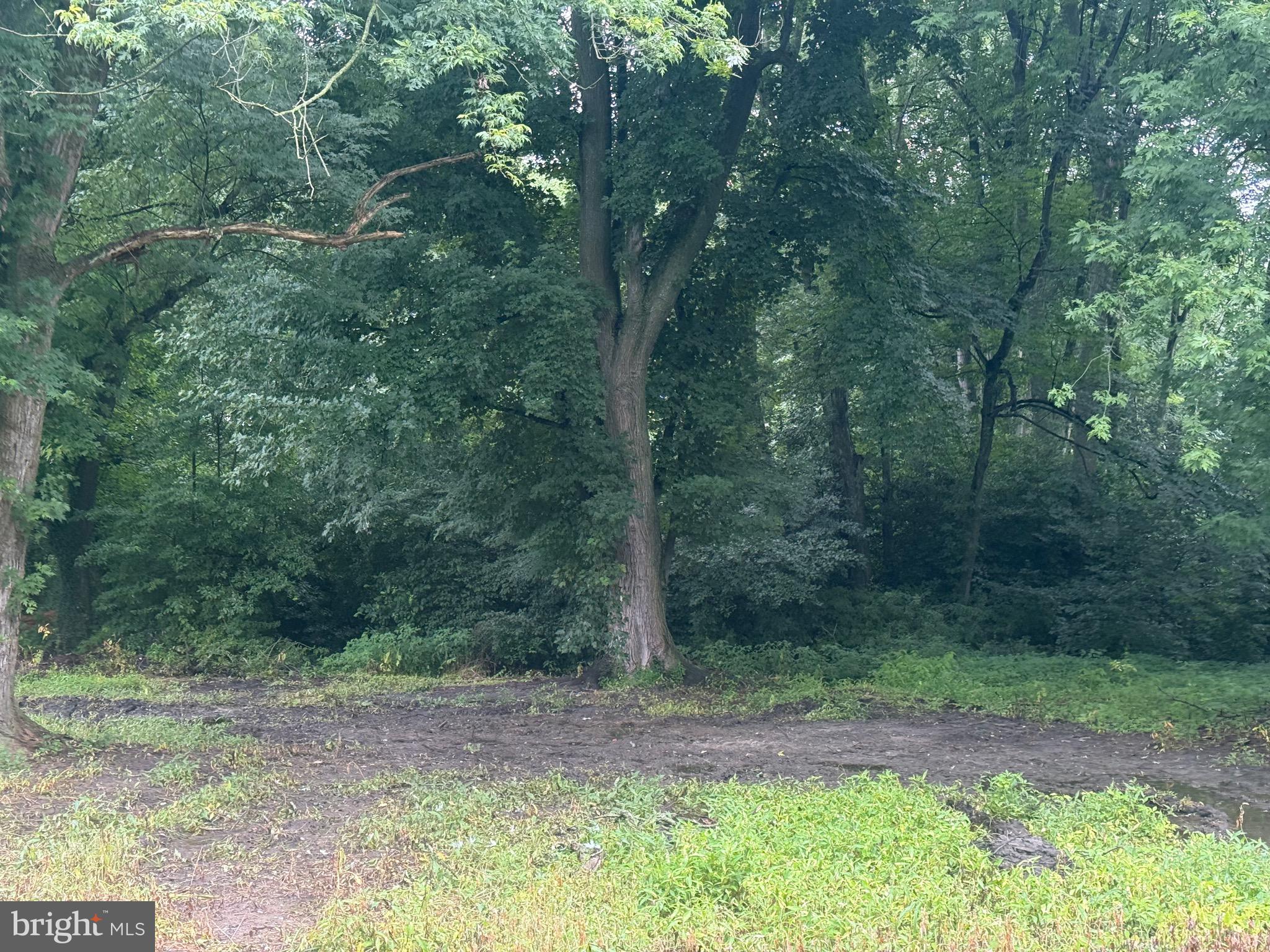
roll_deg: -1.4
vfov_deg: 30.3
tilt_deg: +2.8
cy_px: 476
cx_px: 635
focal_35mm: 48
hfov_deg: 39.7
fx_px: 1761
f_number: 1.78
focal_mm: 6.76
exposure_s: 1/205
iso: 200
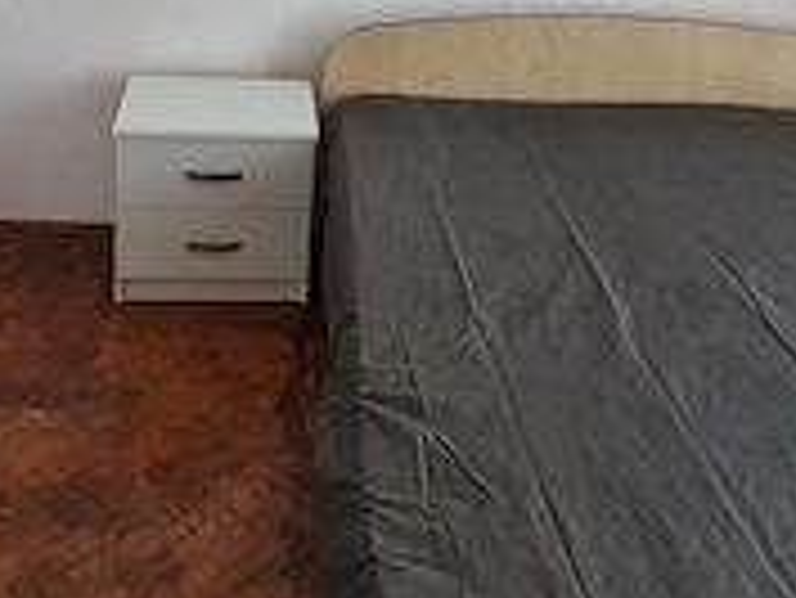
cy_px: -31
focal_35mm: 44
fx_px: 1012
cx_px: 364
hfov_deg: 42.9
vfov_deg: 30.1
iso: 100
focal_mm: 2.2
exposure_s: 1/50
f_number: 2.2
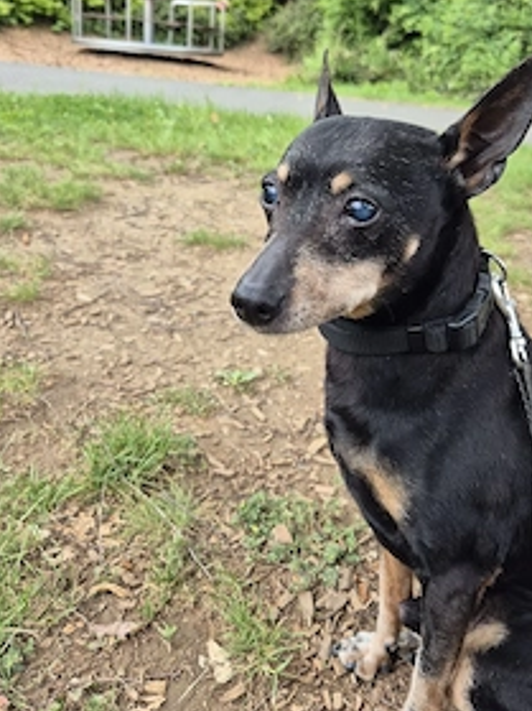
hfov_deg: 42.8
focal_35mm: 33
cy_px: 275
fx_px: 677
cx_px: 303
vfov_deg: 54.9
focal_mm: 5.4
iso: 25
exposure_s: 1/208
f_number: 1.8
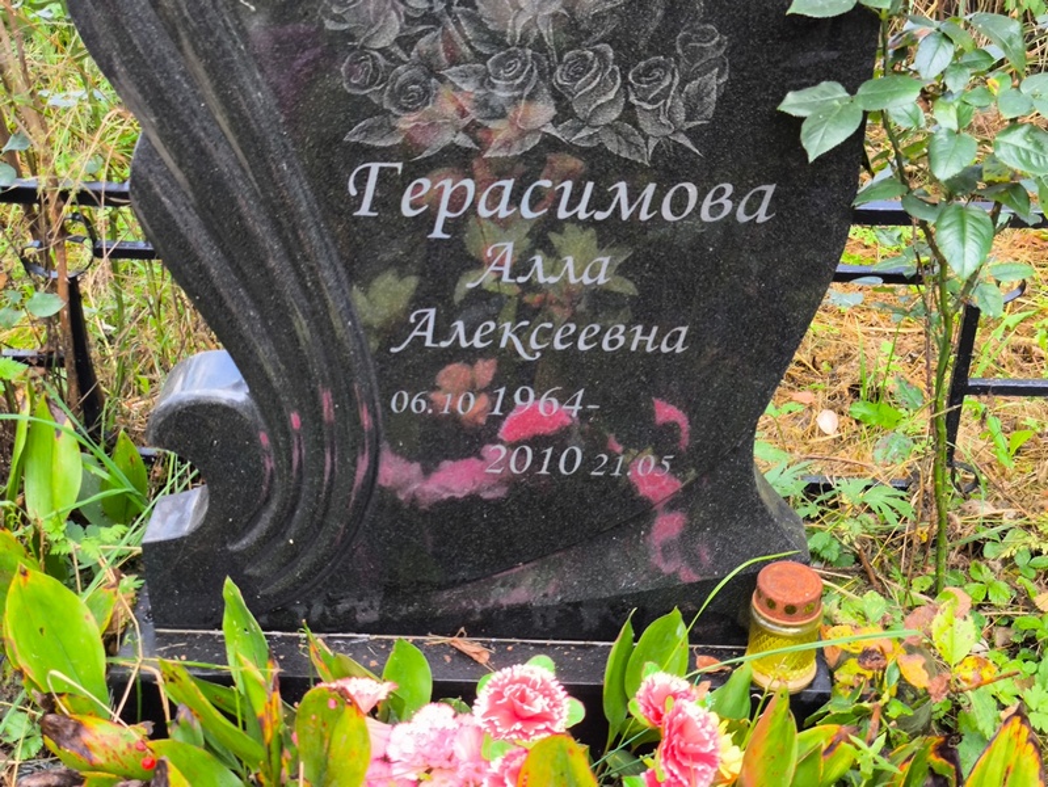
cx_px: 524
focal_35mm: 50
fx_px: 1514
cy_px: 394
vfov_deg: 29.1
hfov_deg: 38.2
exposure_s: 1/120
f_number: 1.7
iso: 64
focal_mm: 4.71
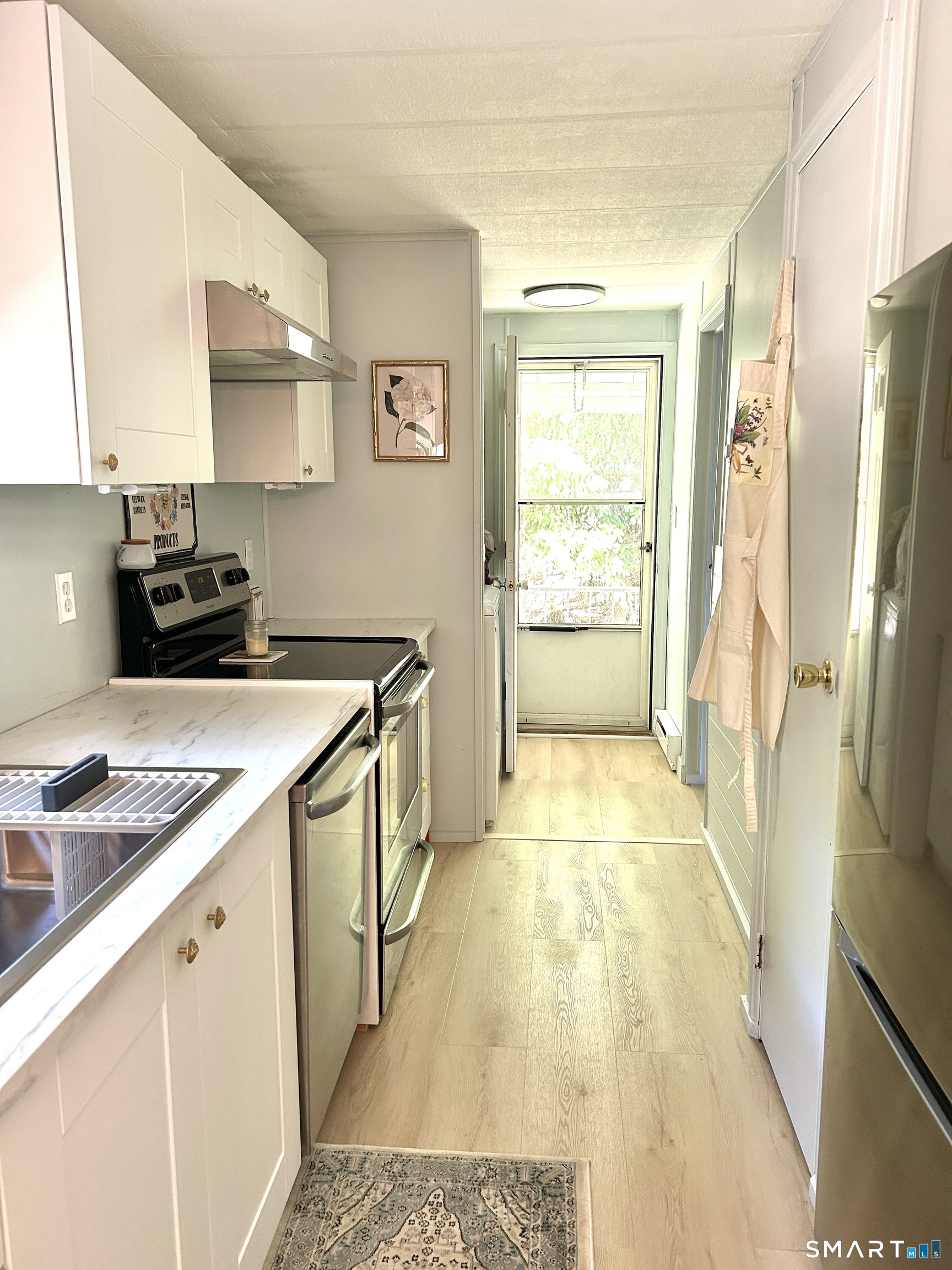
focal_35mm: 26
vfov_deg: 67.3
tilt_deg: -10.4
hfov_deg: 53.1
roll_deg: -0.5
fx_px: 953
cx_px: 476
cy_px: 635
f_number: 1.5
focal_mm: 5.7
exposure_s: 1/60
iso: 125
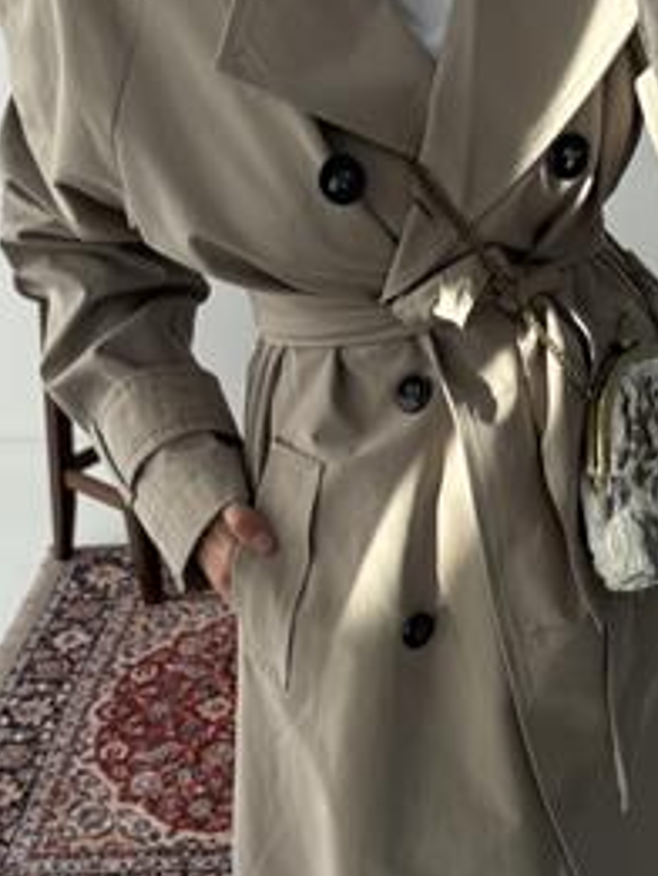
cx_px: 483
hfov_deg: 29.3
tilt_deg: -56.1
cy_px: 599
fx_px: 1241
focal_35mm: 49
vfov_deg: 38.4
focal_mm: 6.76
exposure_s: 1/330
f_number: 1.78
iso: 80
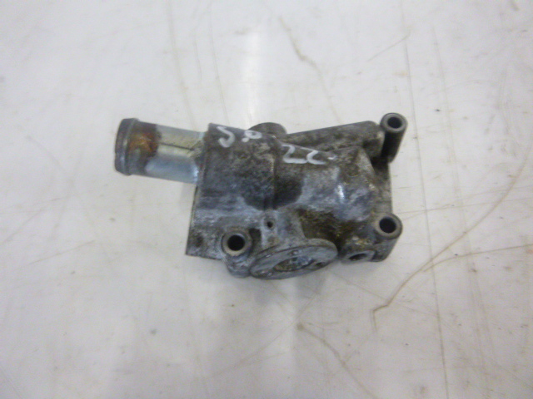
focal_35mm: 25
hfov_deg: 69.4
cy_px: 200
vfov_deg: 54.9
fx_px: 385
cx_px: 266
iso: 400
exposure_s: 1/13
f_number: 3.9
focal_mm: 4.5
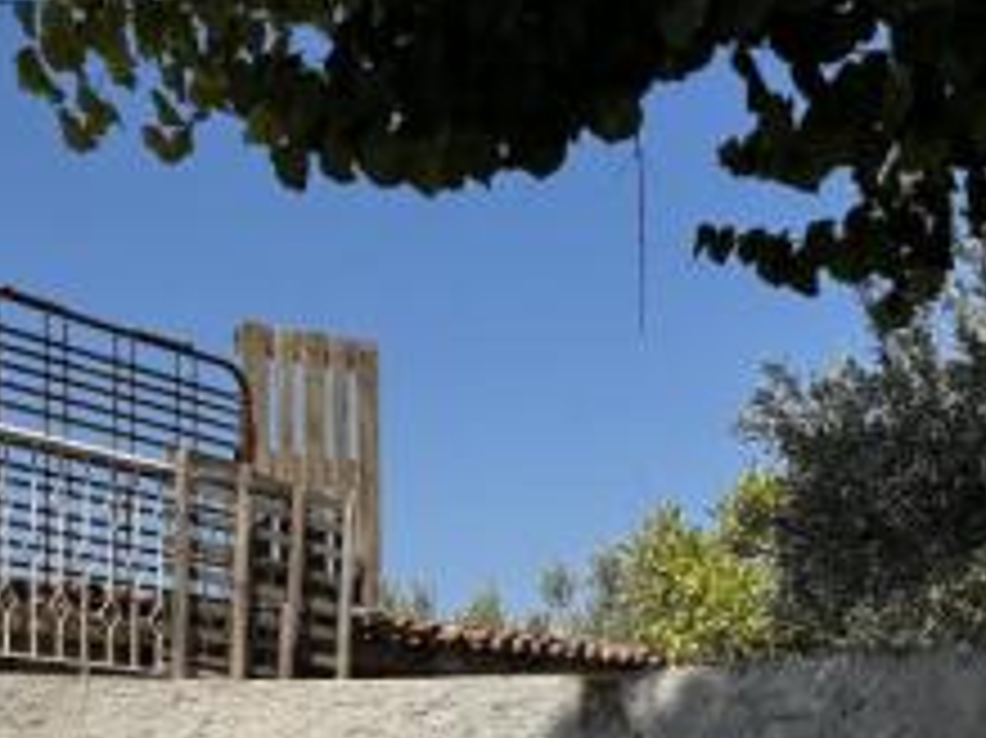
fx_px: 1822
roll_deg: +0.5
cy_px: 866
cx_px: 178
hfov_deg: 29.5
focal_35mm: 64
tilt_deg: -0.9
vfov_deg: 21.4
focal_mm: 6.76
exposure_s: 1/4950
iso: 80
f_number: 1.78
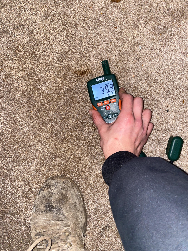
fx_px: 232
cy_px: 126
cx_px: 94
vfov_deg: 56.8
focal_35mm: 32
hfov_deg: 44.2
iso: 64
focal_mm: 4.25
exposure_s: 1/36
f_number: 1.8
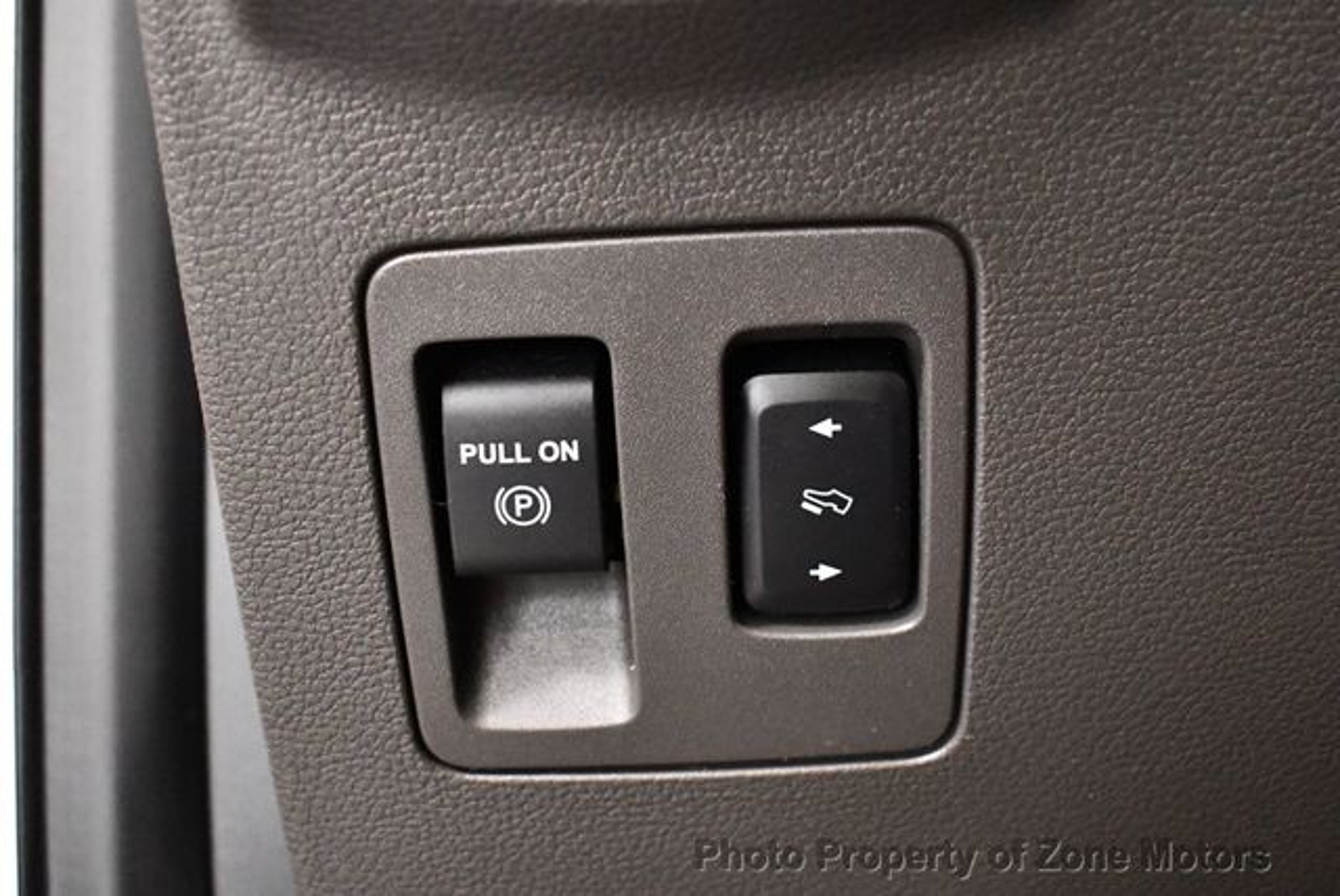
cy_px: 448
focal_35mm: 52
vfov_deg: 26.0
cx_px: 670
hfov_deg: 38.2
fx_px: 1937
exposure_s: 1/60
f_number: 4
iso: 8000
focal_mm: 26
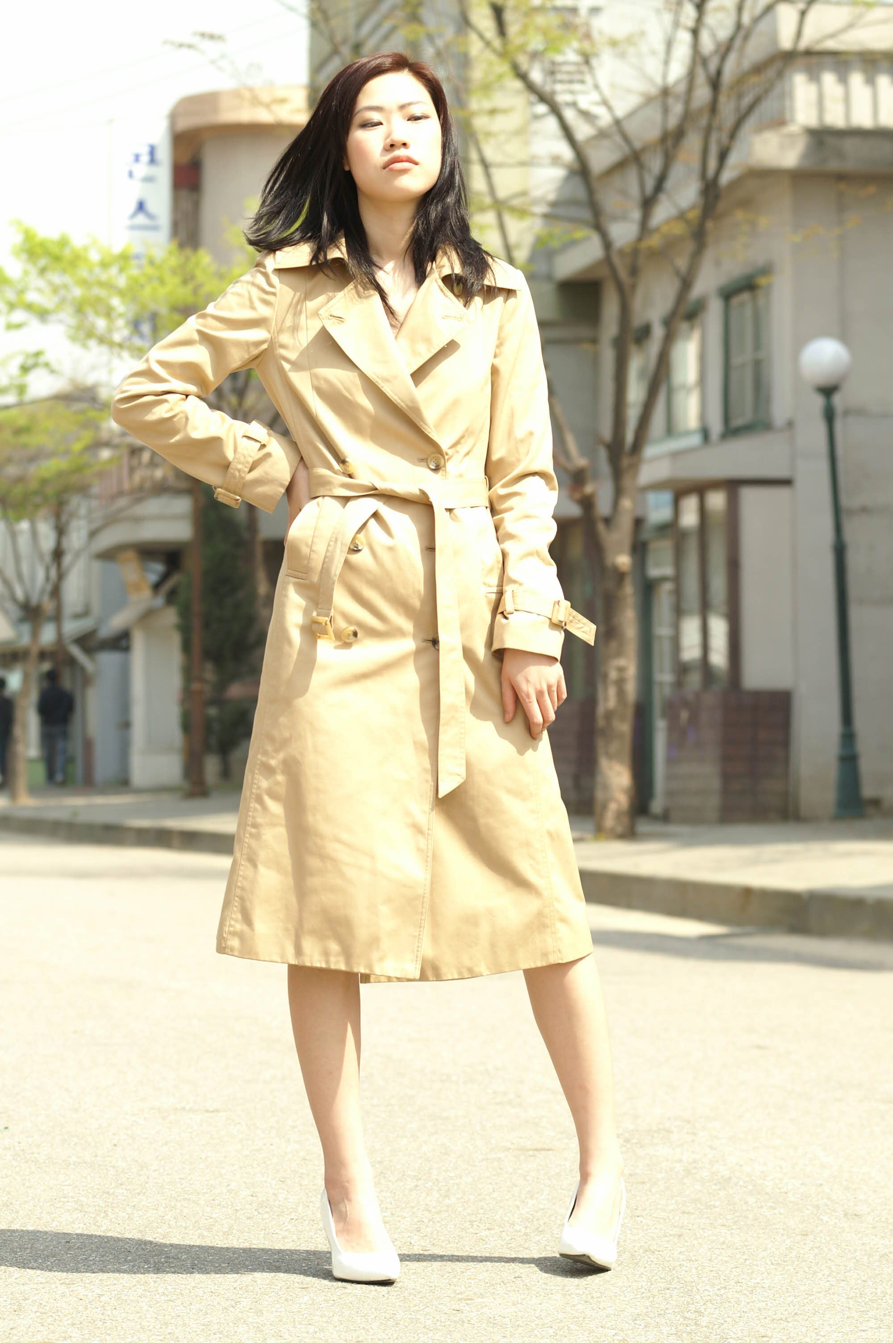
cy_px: 672
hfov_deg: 11.4
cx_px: 446
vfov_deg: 17.1
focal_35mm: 120
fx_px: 4473
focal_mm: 80
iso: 200
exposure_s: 1/500
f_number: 5.6
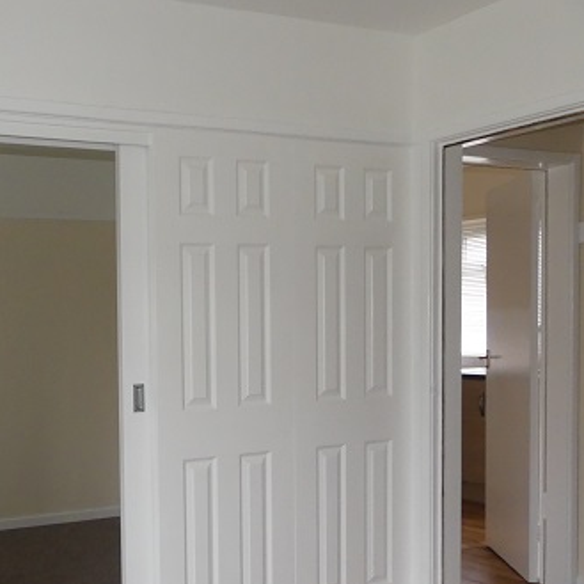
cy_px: 383
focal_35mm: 43
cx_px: 25
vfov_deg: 38.8
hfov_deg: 36.0
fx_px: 821
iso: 400
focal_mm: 4.5
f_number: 2.8
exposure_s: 1/60
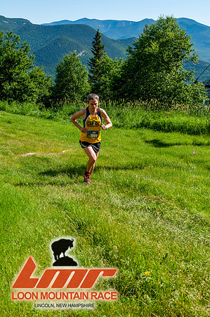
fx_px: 447
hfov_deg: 26.4
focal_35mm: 51
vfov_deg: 38.9
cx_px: 105
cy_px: 158
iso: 200
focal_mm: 34
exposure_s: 1/400
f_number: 8
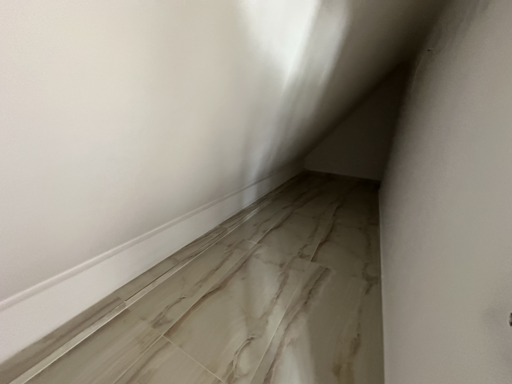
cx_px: 256
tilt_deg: -19.2
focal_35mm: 14
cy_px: 192
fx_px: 207
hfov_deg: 102.1
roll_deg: -1.8
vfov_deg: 85.7
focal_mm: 2.22
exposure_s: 1/60
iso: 1250
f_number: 2.2
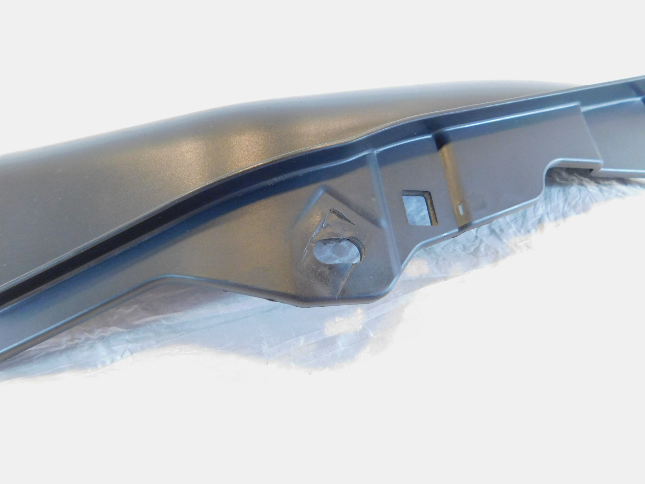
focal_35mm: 23
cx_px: 322
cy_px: 242
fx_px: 429
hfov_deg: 73.9
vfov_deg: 58.9
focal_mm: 4
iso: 400
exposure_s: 1/25
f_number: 3
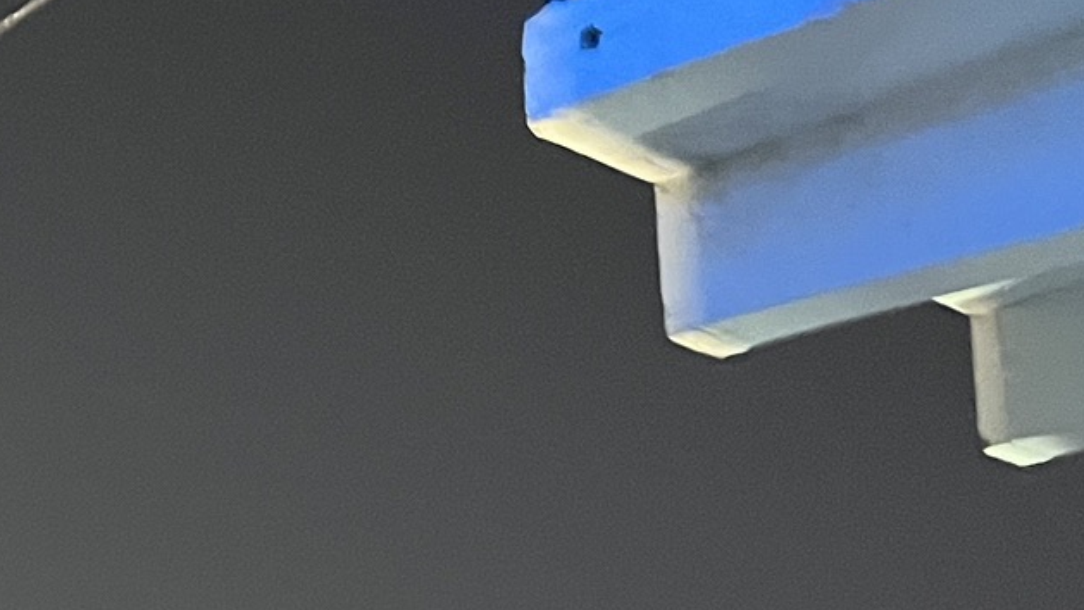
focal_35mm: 90
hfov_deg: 21.3
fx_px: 2587
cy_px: 944
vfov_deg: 12.7
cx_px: -341
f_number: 1.6
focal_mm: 5.1
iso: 640
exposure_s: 1/33
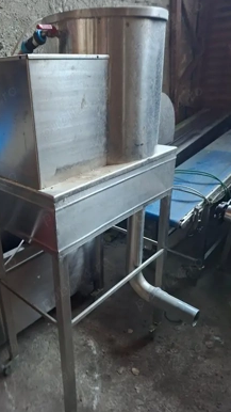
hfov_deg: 43.7
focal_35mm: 26
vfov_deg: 71.9
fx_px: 283
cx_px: 76
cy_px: 204
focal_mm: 5.54
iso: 400
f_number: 1.8
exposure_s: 1/33
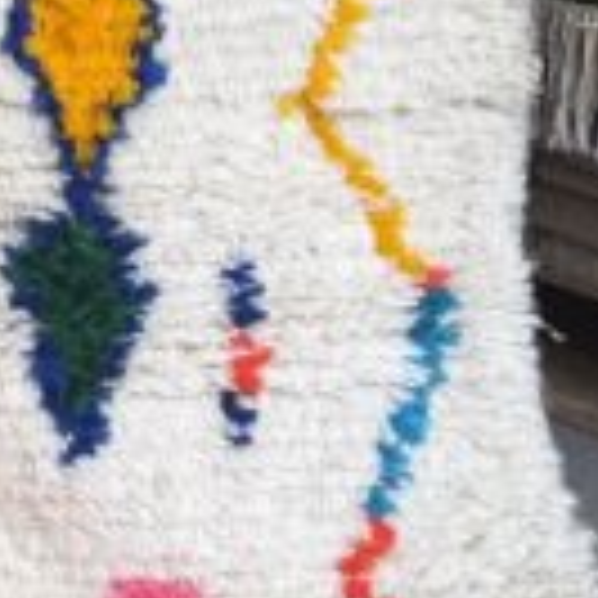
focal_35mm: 163
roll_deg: -0.1
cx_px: -378
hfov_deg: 10.3
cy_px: -184
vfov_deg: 10.5
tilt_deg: -16.4
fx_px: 3186
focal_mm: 6.76
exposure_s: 1/121
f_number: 1.78
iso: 64
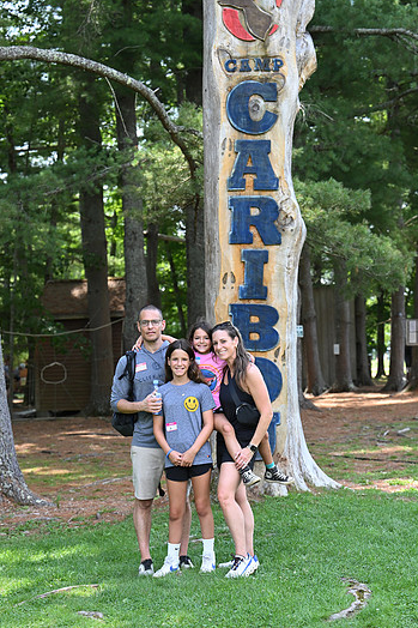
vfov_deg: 24.8
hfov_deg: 16.6
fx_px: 1429
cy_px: 310
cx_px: 231
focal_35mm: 82
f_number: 4.5
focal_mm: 74
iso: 640
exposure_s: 1/640
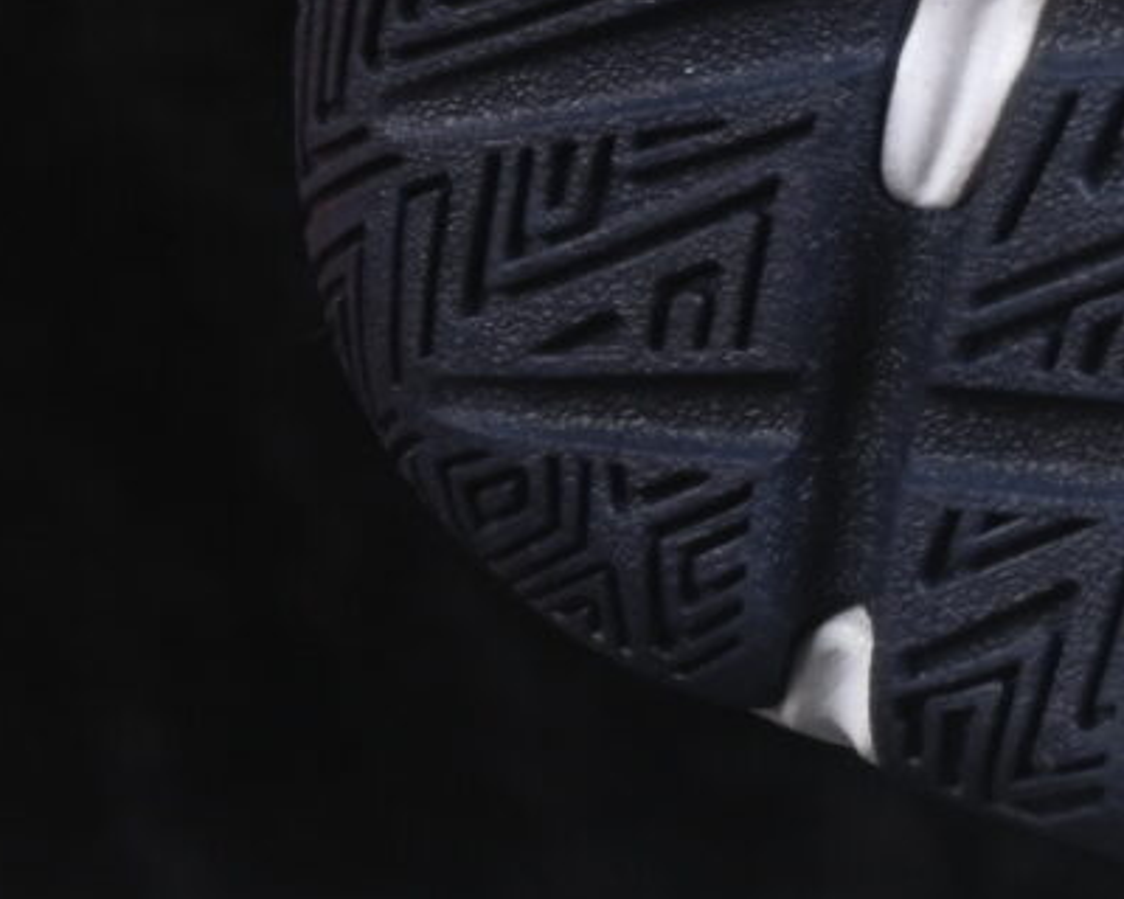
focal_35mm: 450
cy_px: -560
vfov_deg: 3.4
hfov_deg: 4.2
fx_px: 14970
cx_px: 2700
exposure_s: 1/60
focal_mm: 50
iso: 160
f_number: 6.3
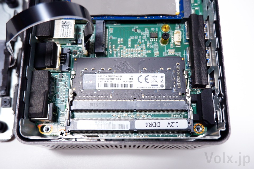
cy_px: 84
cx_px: 127
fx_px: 268
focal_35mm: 38
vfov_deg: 35.1
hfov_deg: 50.7
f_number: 4.4
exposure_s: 1/52
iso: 1000
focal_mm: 25.6
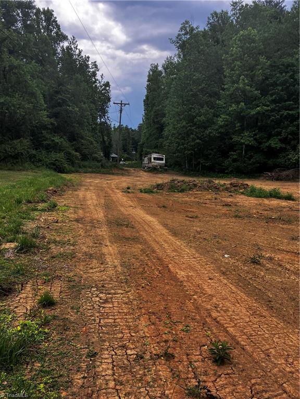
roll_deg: -0.3
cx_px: 150
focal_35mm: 28
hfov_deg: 49.7
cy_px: 200
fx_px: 324
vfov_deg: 63.4
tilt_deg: -4.5
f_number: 1.8
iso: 32
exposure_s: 1/362
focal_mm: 3.99
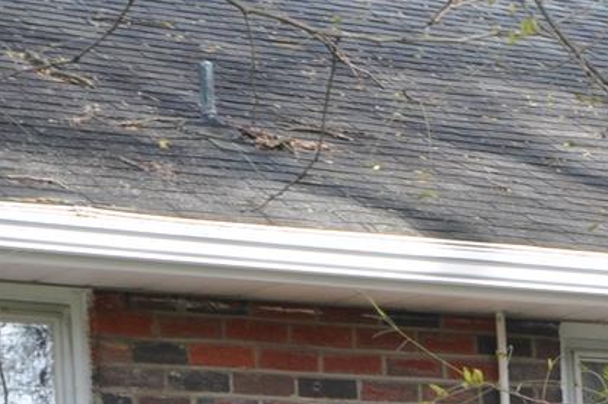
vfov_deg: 6.0
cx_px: 1492
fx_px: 3728
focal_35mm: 221
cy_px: 850
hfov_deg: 8.5
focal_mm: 30
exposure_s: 1/60
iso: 200
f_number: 8
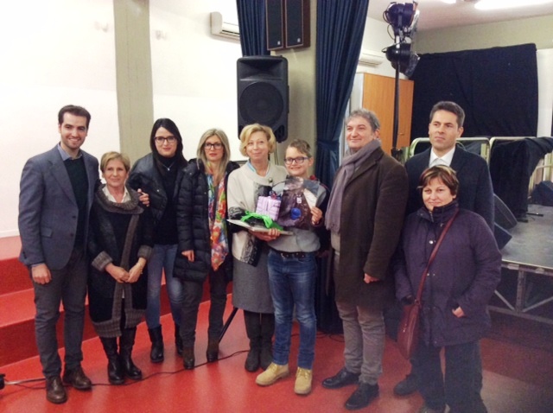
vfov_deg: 42.8
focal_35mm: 33
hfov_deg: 55.4
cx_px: 276
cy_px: 206
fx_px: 526
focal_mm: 3.3
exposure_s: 1/24
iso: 250
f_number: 2.4
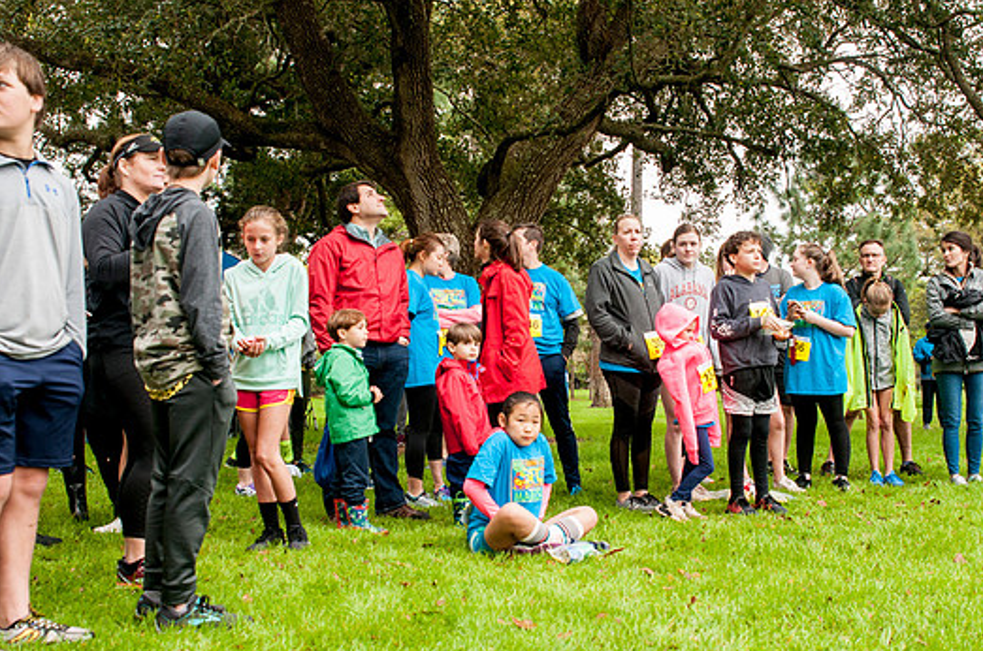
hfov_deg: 48.5
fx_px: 1090
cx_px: 531
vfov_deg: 33.3
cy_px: 345
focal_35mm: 40
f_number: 5.6
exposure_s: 1/160
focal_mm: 24
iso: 640
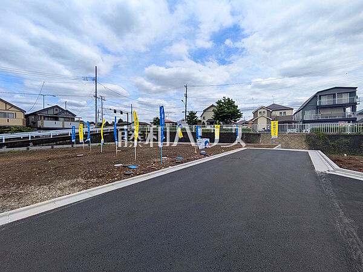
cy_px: 136
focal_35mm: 14
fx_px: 147
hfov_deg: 102.1
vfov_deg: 85.7
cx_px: 182
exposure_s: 1/2237
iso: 52
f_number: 2.2
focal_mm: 1.83
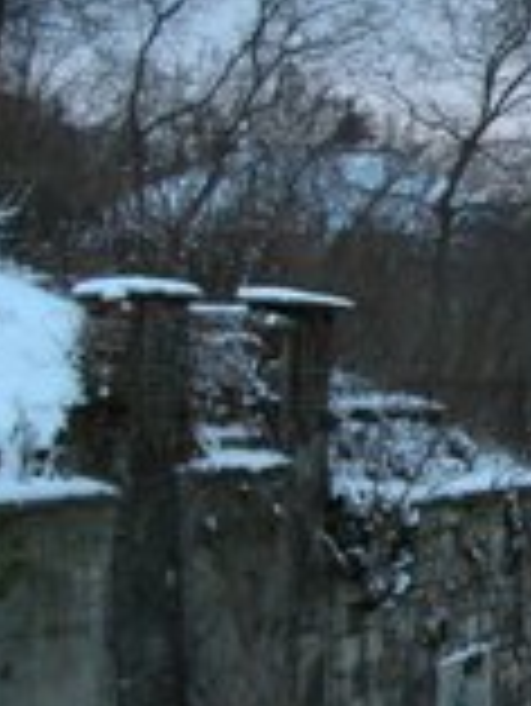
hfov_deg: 13.5
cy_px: 427
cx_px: 904
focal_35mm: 100
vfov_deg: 19.6
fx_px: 2043
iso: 85
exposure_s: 1/30.2
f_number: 2.8
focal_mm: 5.8
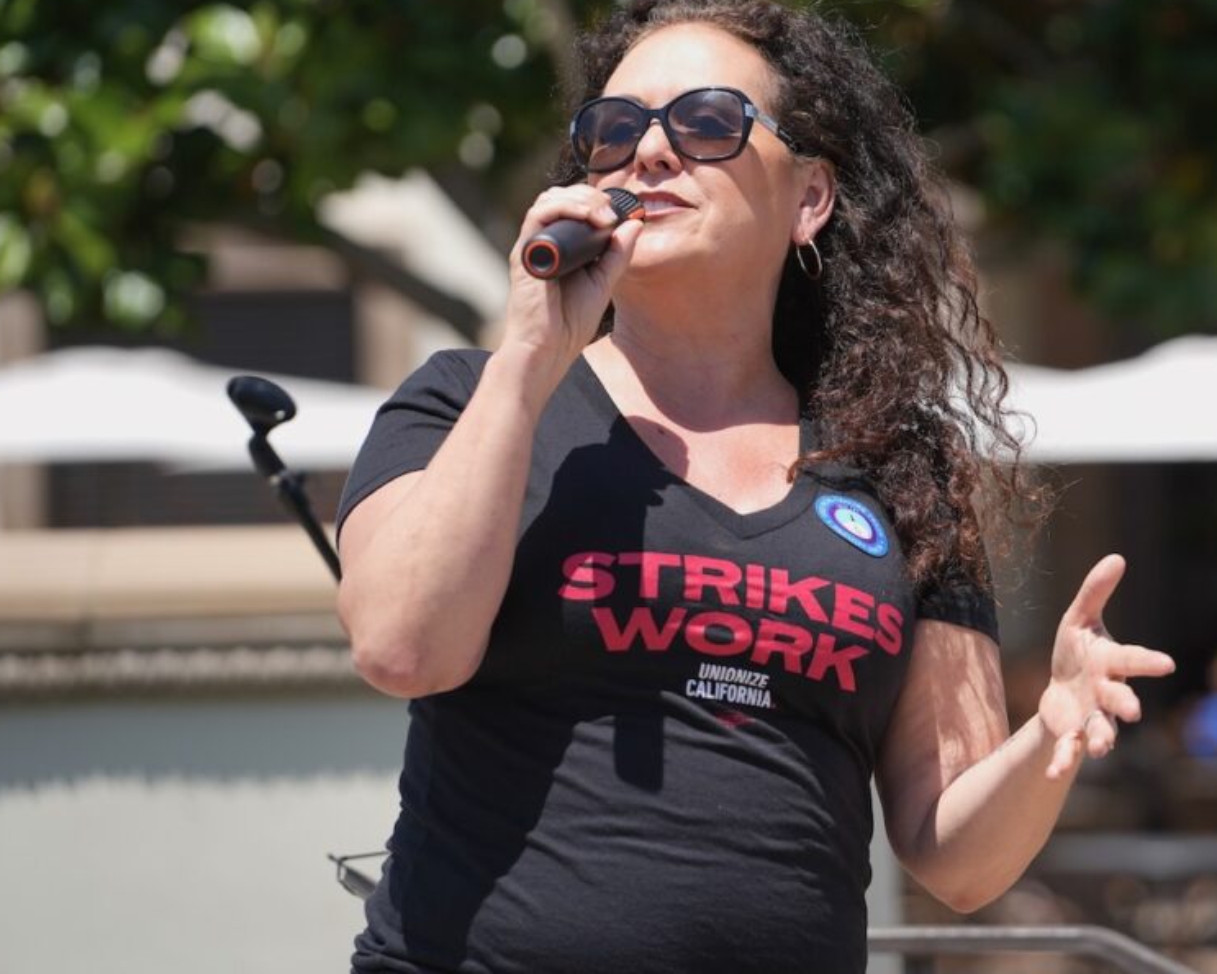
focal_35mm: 256
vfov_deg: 6.0
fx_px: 9224
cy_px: 459
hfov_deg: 7.5
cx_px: 821
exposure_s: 1/640
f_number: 4.5
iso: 100
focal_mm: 198
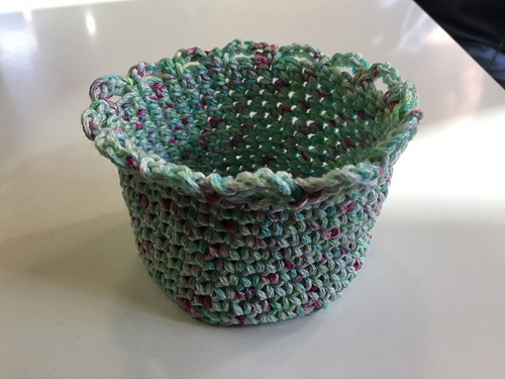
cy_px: 190
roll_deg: -2.1
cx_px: 252
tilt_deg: -36.6
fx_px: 423
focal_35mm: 29
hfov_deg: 61.7
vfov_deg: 48.2
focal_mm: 4.15
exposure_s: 1/40
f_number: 2.2
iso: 40
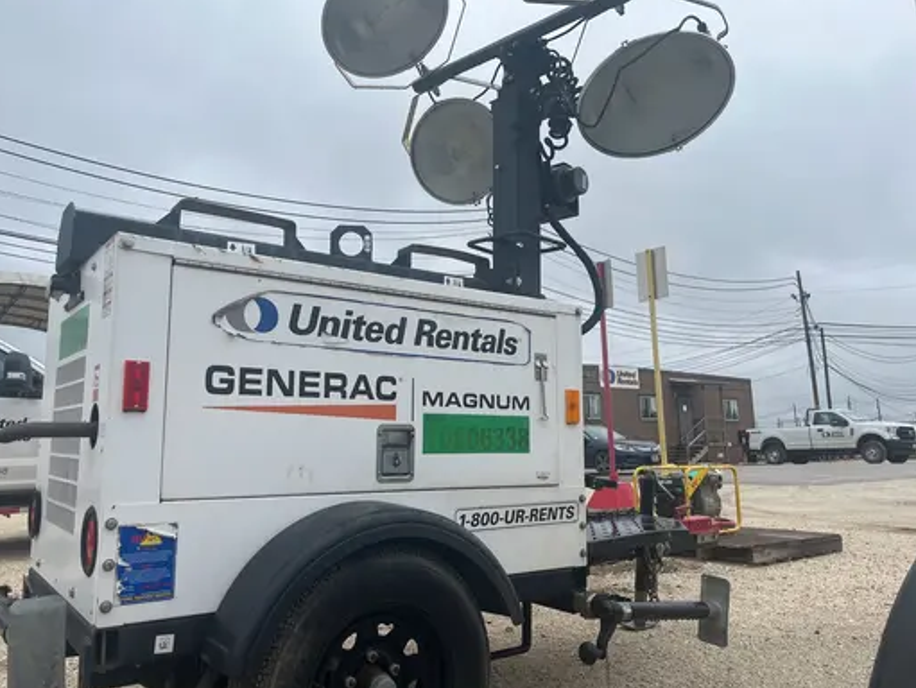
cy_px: 347
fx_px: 741
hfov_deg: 63.4
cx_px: 441
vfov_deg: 49.8
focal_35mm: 28
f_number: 1.6
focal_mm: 5.1
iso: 50
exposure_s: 1/2755
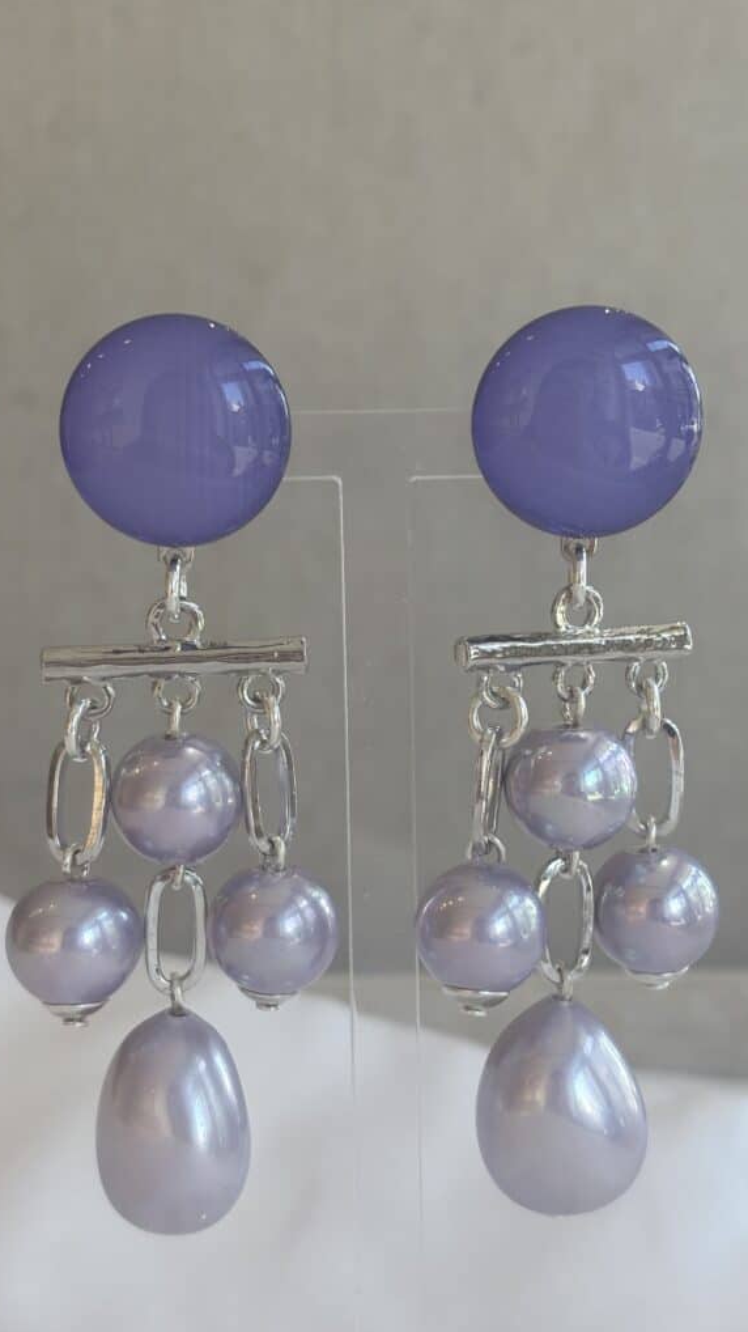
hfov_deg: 21.1
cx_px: 384
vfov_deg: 36.6
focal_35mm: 57
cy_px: 666
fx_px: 2012
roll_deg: -1.3
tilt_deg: -7.3
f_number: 1.6
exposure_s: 1/190
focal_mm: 5.96
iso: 32
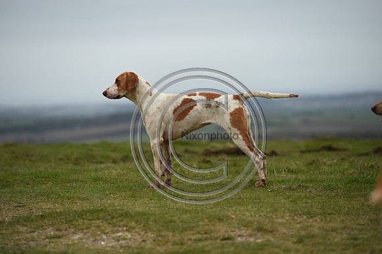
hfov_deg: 10.3
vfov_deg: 6.9
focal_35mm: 200
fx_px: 2121
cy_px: 127
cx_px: 191
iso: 1100
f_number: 4.5
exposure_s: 1/1250
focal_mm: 200
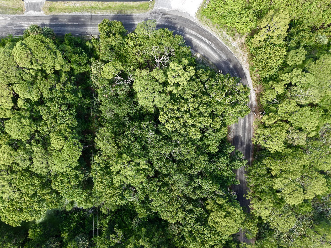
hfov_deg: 71.6
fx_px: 229
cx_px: 166
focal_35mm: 24
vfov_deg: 56.8
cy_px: 124
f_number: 1.8
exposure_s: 1/90
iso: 100
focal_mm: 8.67
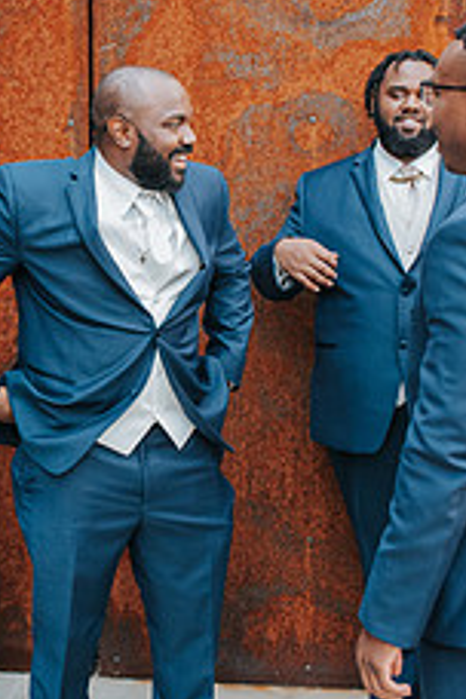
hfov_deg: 19.6
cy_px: 322
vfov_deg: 29.2
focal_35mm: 69
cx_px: 120
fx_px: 1340
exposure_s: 1/2000
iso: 4000
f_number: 4
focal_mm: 35
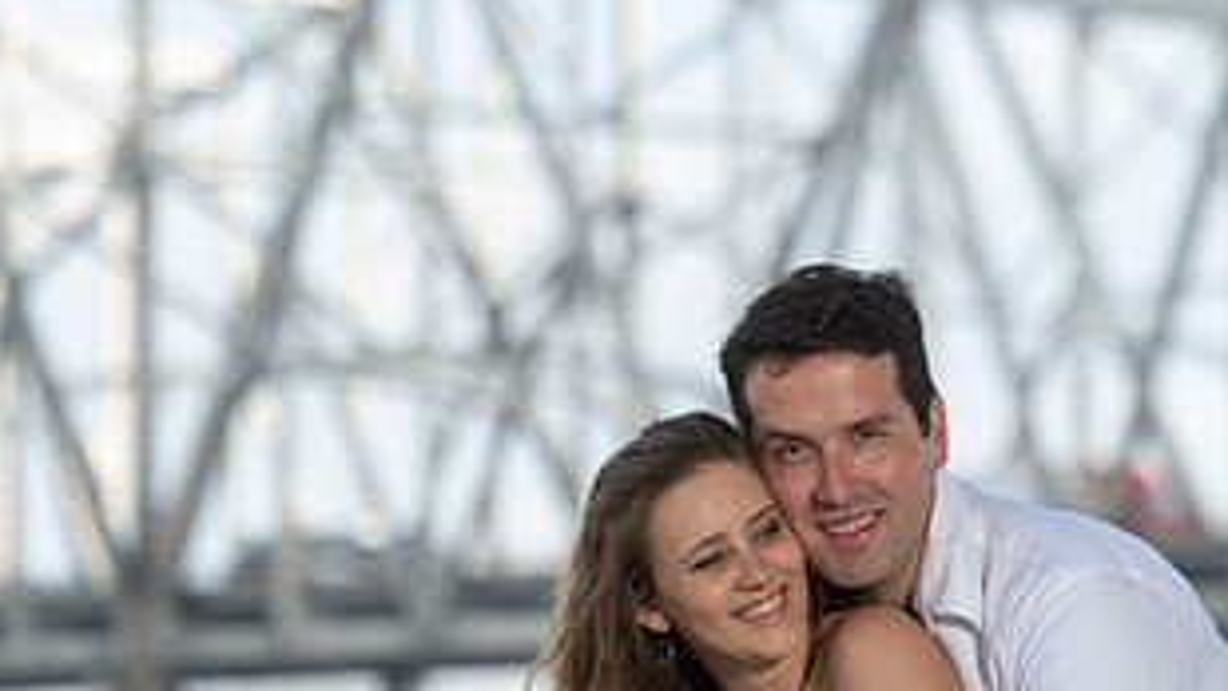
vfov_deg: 3.7
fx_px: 10618
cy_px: 425
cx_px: 689
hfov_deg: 6.6
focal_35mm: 326
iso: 50
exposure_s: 1/200
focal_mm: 135
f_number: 4.5
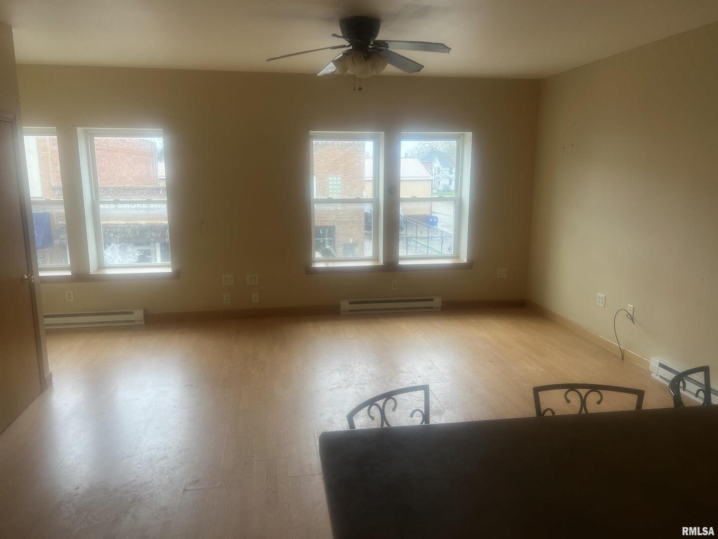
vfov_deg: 53.1
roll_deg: -1.3
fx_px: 539
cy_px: 270
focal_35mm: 26
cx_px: 359
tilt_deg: -12.3
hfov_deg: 67.3
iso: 64
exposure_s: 1/121
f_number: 1.5
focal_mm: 5.7
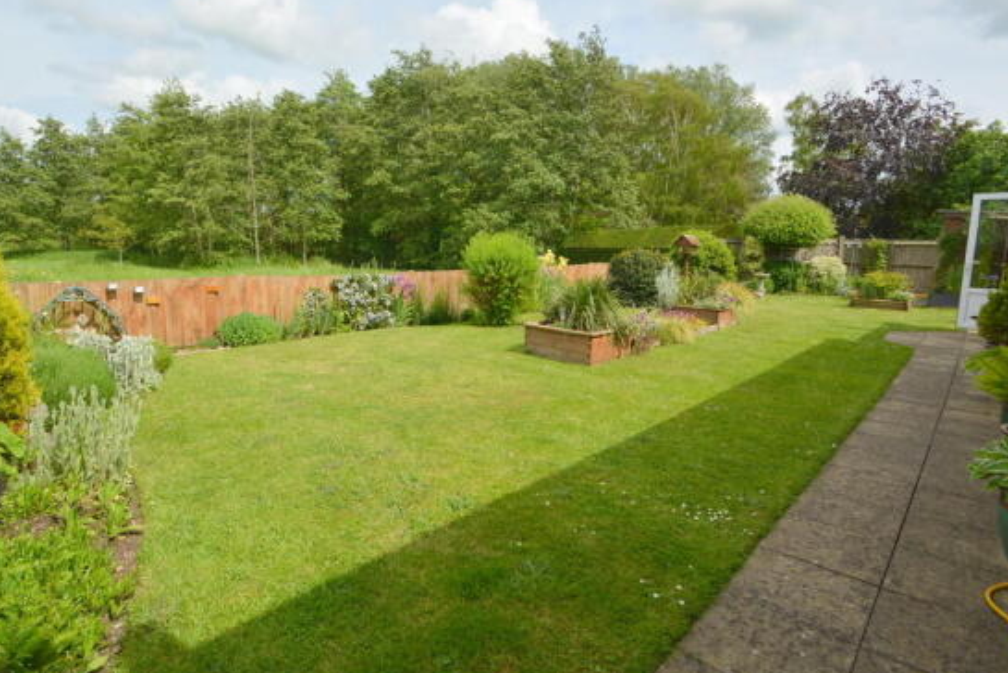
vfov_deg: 67.2
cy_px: 291
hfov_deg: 89.9
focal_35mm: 18
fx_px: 504
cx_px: 475
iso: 100
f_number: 9
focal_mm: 10
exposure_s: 1/320
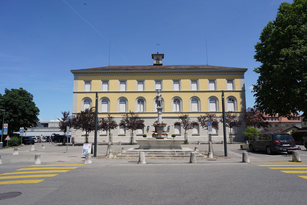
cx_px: 154
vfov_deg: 53.1
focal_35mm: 24
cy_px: 102
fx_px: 205
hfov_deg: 73.7
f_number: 16
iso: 100
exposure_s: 1/100
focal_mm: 24
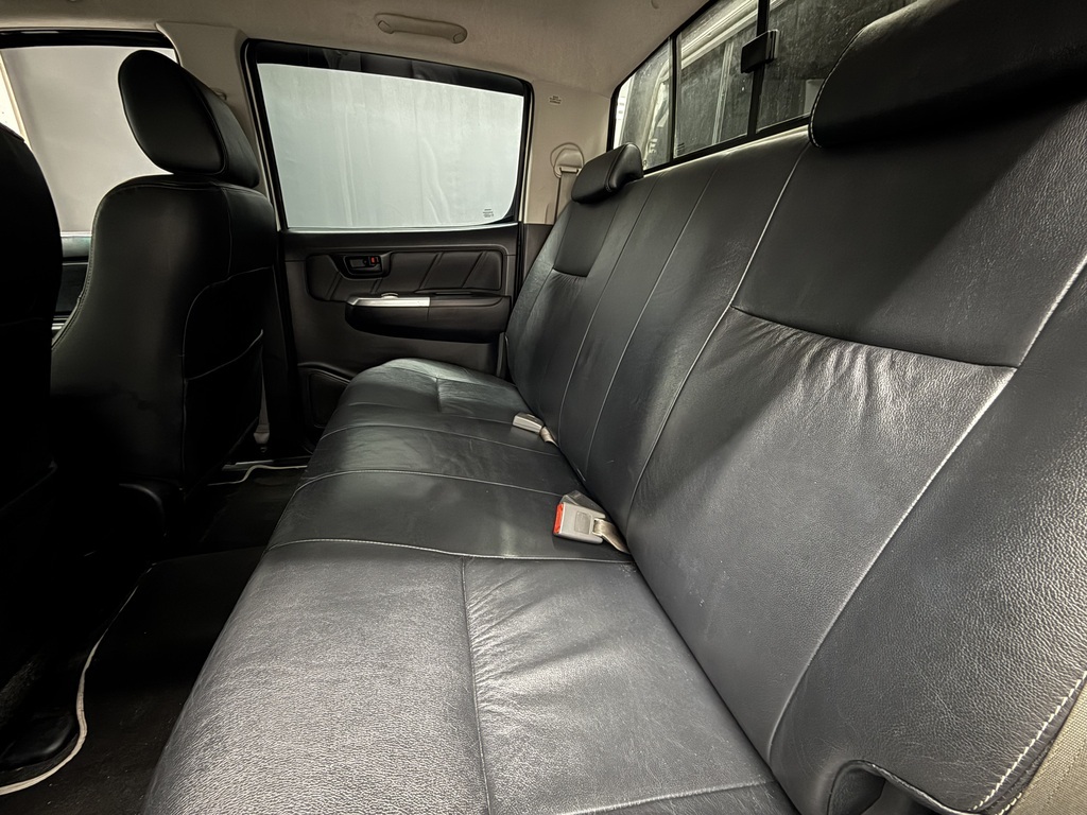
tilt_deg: -19.7
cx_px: 544
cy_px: 408
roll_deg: -2.6
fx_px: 440
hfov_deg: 102.1
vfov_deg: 85.7
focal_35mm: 14
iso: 640
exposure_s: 1/10
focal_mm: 2.22
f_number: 2.2
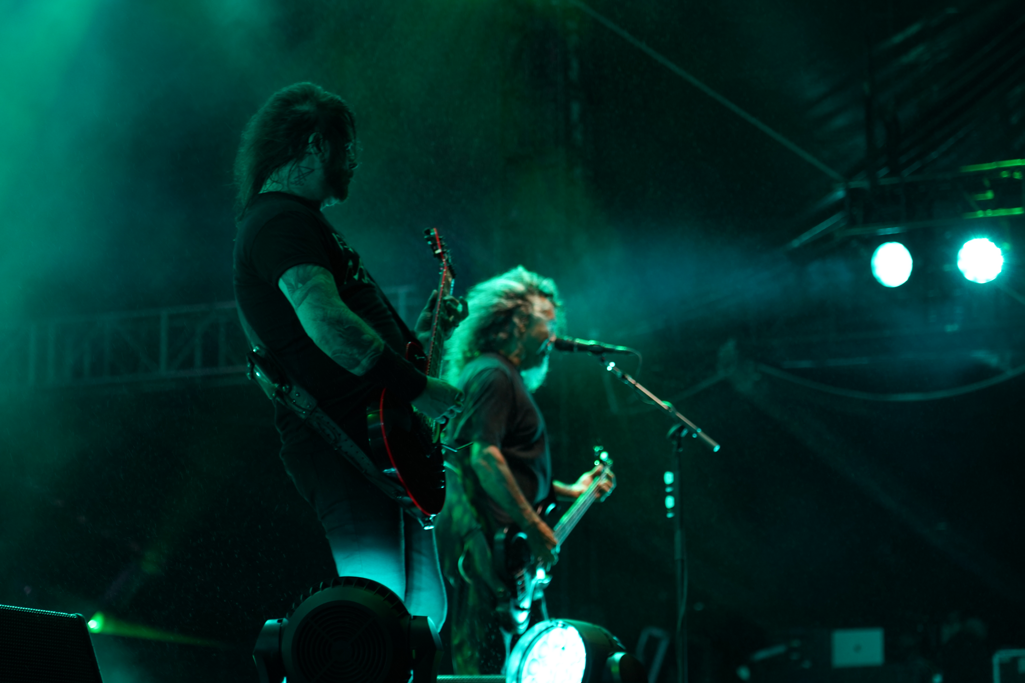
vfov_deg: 13.0
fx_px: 2989
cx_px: 512
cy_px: 342
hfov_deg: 19.5
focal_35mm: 105
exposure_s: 1/125
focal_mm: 105
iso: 1000
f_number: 4
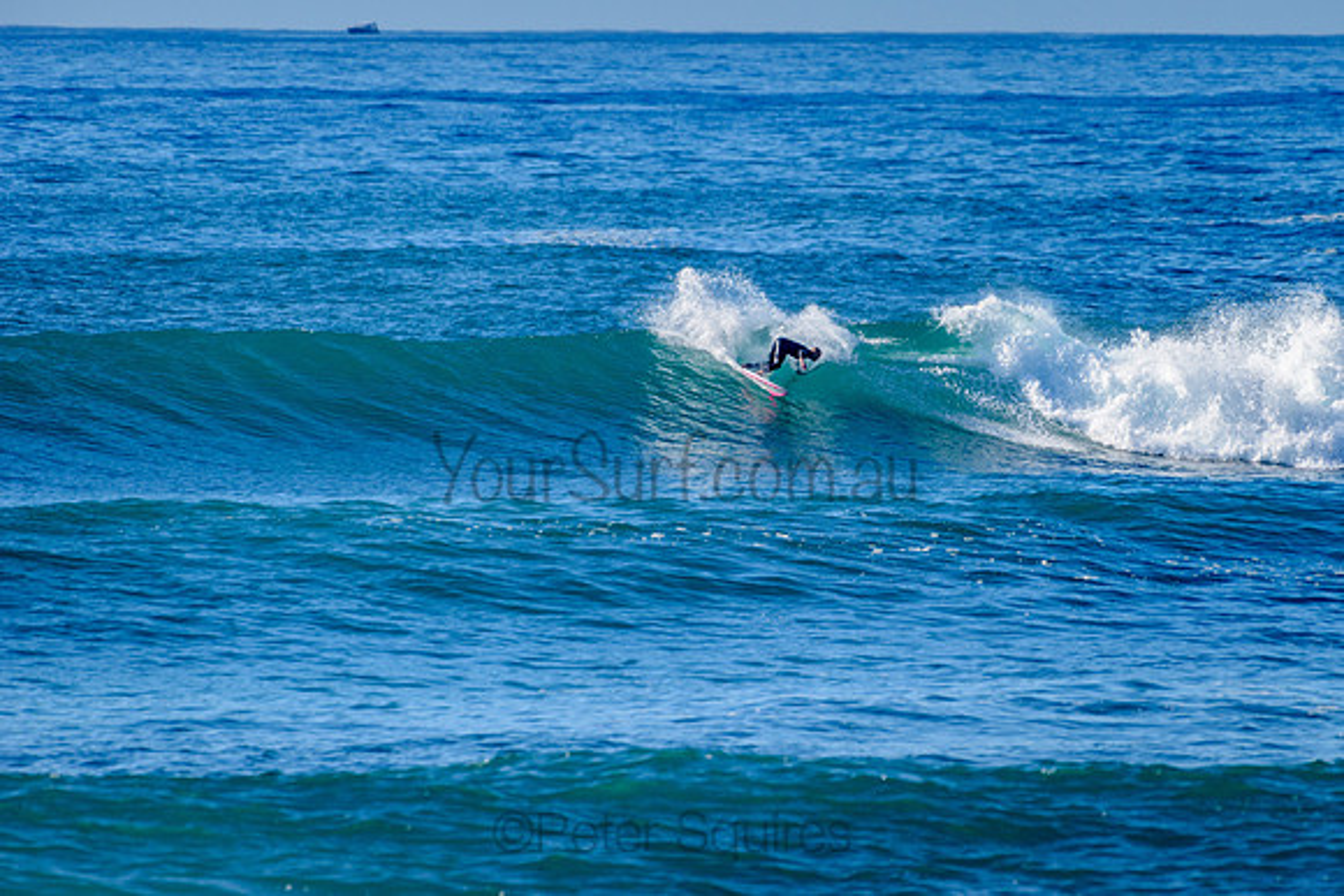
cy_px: 382
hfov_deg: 3.4
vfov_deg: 2.2
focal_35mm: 613
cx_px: 824
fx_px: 22898
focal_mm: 500
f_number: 5.6
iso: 200
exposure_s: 1/2000
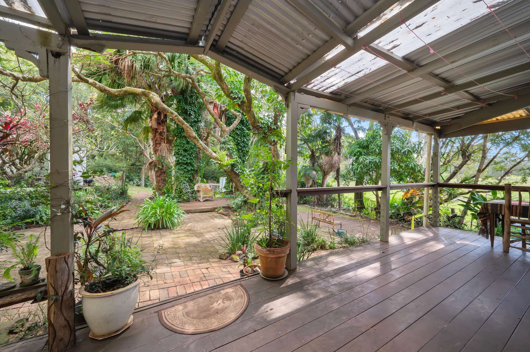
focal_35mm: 14
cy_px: 176
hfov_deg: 104.3
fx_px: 206
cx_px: 265
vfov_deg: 81.1
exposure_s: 1/13
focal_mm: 14
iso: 400
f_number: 14
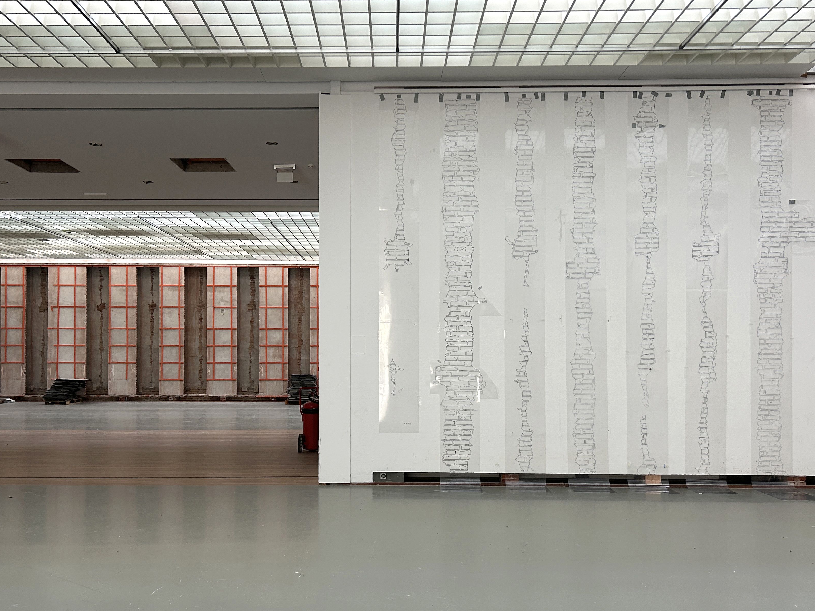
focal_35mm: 33
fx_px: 777
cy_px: 352
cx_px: 380
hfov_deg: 55.3
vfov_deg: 42.8
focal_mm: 5.7
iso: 125
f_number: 1.5
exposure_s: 1/74
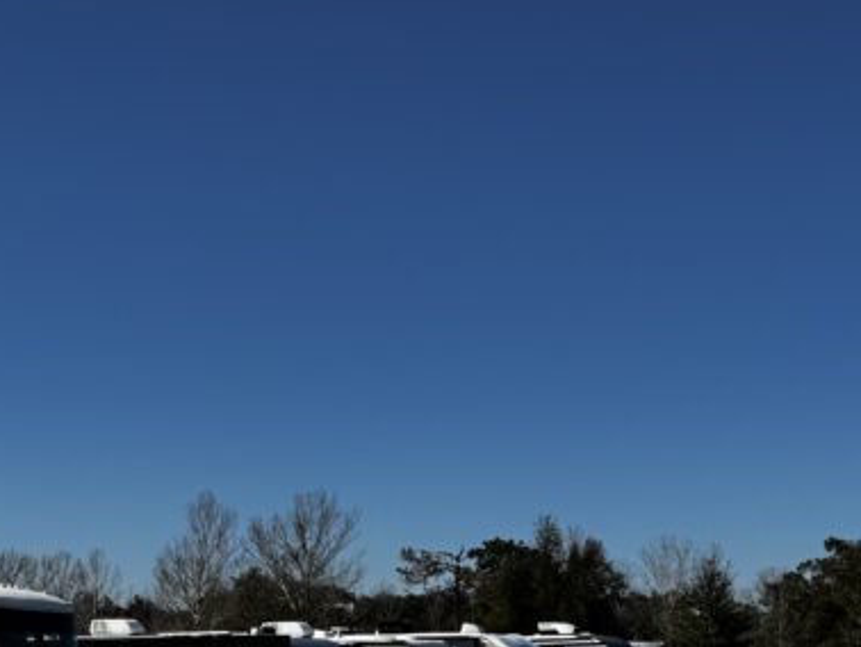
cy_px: 558
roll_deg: -0.8
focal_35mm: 65
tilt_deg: +1.5
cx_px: -196
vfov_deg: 22.2
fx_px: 1618
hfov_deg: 26.3
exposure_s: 1/7092
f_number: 1.78
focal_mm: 6.76
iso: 80
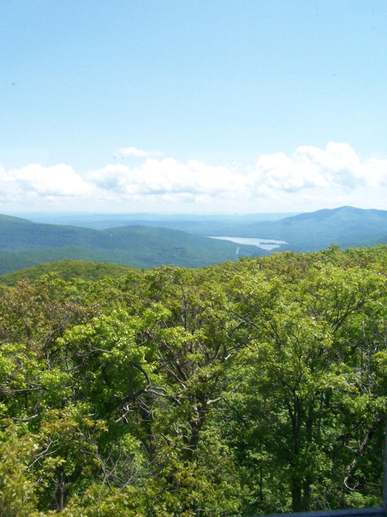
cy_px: 258
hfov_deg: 37.7
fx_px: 566
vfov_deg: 49.0
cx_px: 194
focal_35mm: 38
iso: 400
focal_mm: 6.3
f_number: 5.6
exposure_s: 1/1600
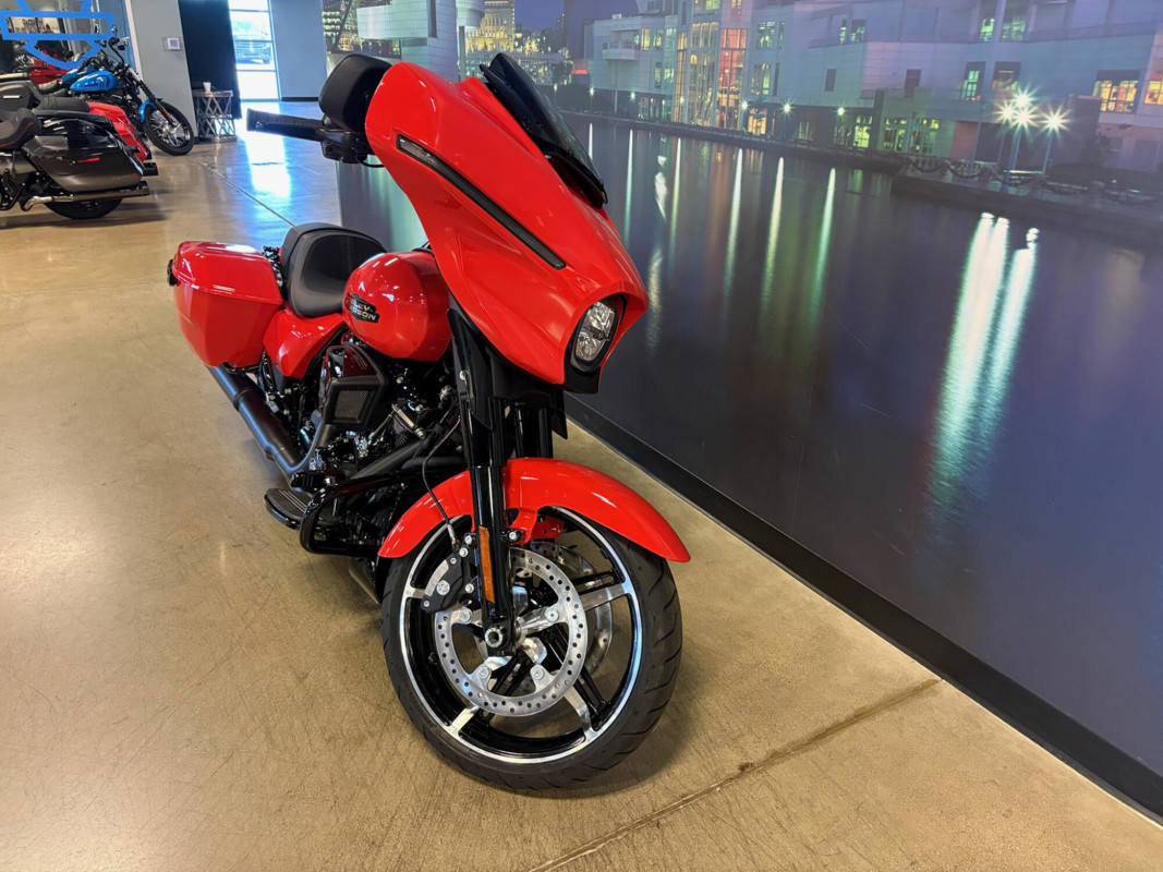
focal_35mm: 26
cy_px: 436
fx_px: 873
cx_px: 582
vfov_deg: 53.1
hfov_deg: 67.3
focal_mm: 5.96
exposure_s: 1/60
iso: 320
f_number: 1.6
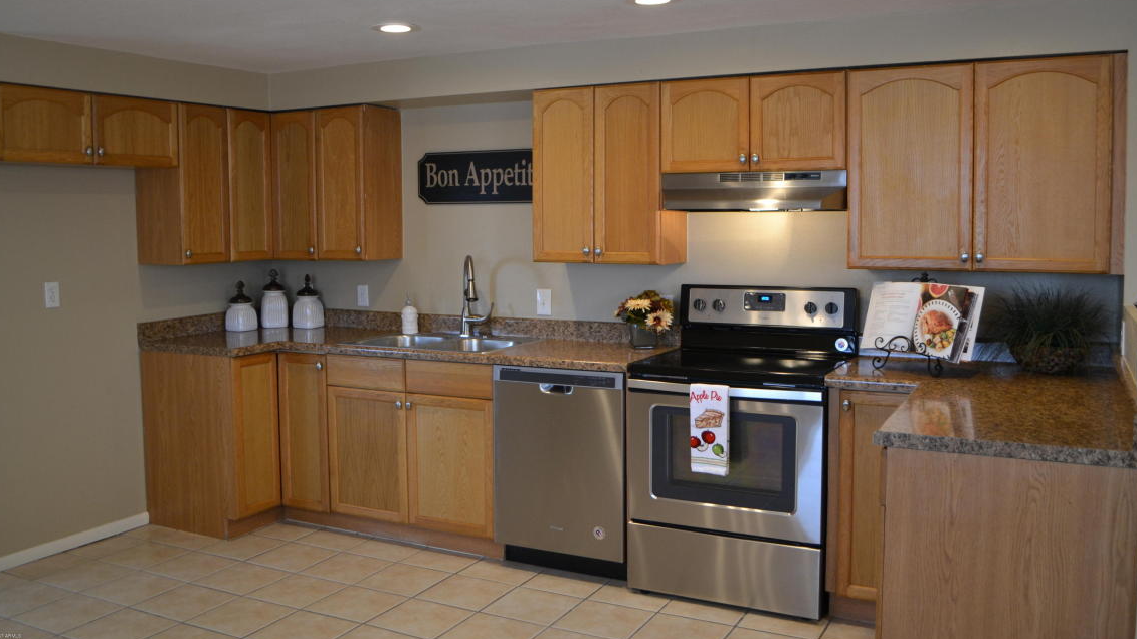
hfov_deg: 61.0
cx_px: 570
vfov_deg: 36.6
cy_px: 274
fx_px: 965
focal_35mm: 32
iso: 500
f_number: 3.8
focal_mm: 20
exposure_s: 1/60
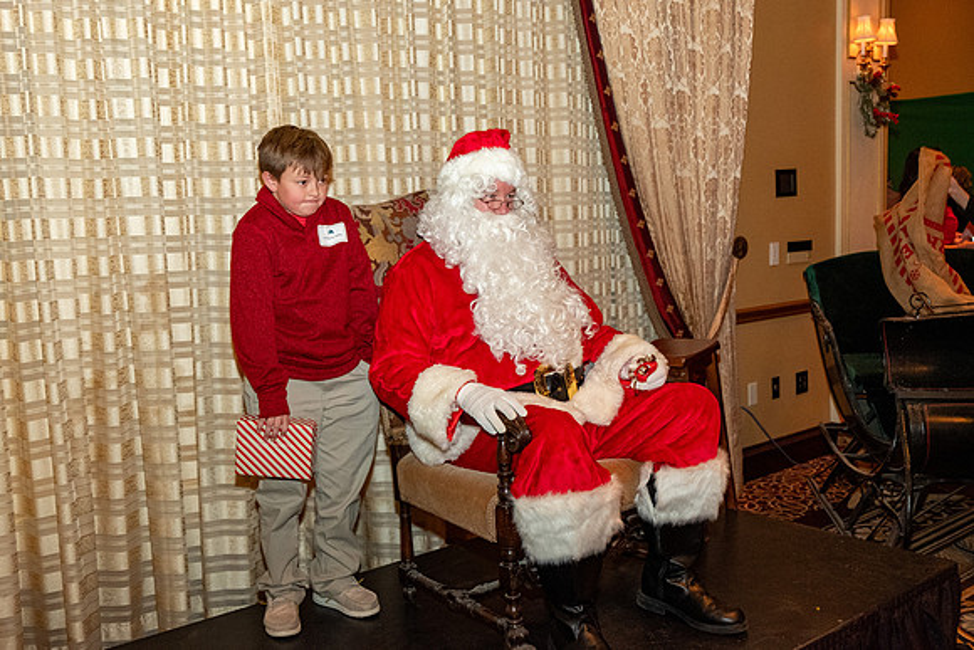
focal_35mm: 33
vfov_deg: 40.0
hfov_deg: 57.2
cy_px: 325
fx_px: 893
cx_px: 487
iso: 2500
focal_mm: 22.3
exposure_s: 1/125
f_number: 3.2
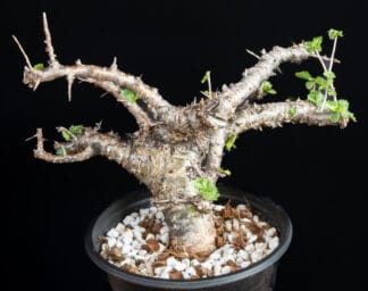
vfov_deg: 18.6
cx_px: 230
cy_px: 114
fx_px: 885
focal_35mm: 82
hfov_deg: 23.4
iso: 100
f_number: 32
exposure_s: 5
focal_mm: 60
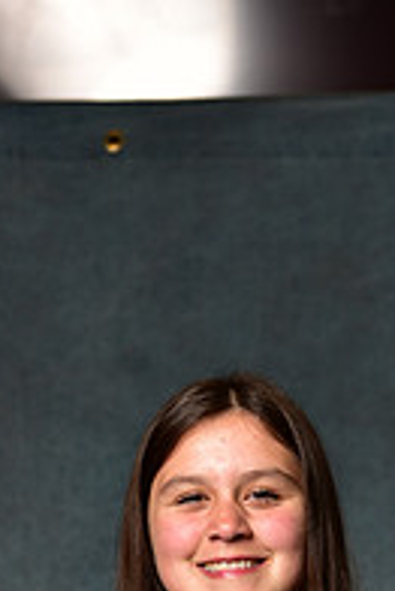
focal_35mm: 207
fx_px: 3401
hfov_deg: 6.6
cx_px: 161
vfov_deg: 9.7
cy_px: 802
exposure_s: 1/200
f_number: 5
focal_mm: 70
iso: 100
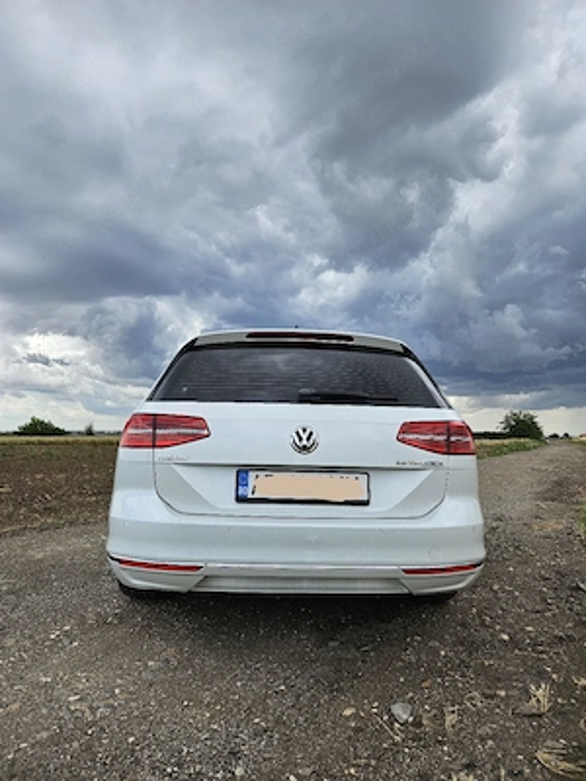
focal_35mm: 23
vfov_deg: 73.9
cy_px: 390
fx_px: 519
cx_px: 293
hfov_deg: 58.9
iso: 25
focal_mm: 5.4
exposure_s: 1/2000
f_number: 1.8
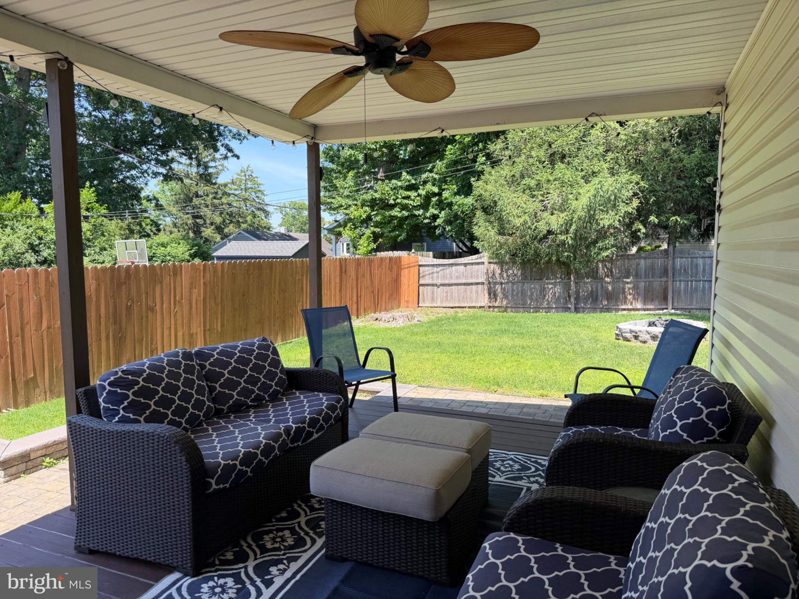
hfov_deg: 71.6
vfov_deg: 56.8
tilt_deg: -6.1
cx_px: 400
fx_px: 554
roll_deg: -0.3
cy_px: 300
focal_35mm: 24
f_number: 1.78
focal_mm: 6.76
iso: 80
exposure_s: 1/840
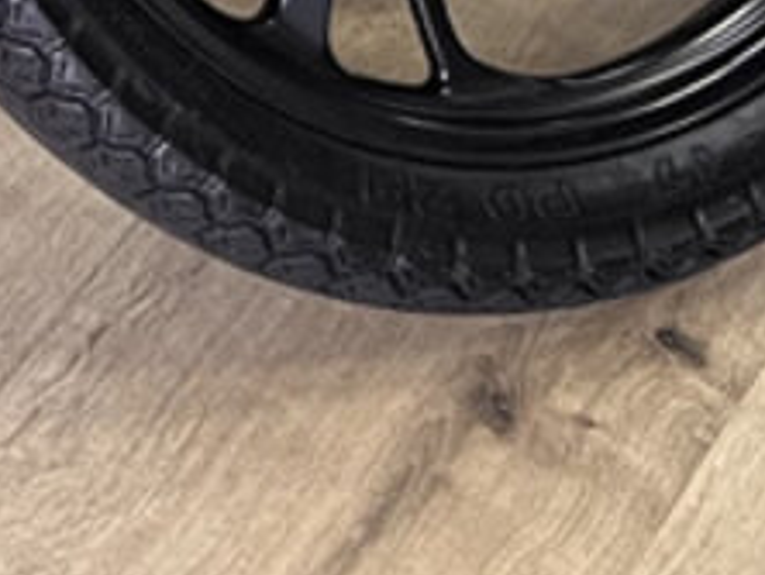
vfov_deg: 6.8
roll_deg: +3.3
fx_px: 4137
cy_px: -1463
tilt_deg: -26.9
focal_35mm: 187
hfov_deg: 9.3
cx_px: -1148
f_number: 1.5
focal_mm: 5.7
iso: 200
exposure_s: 1/60
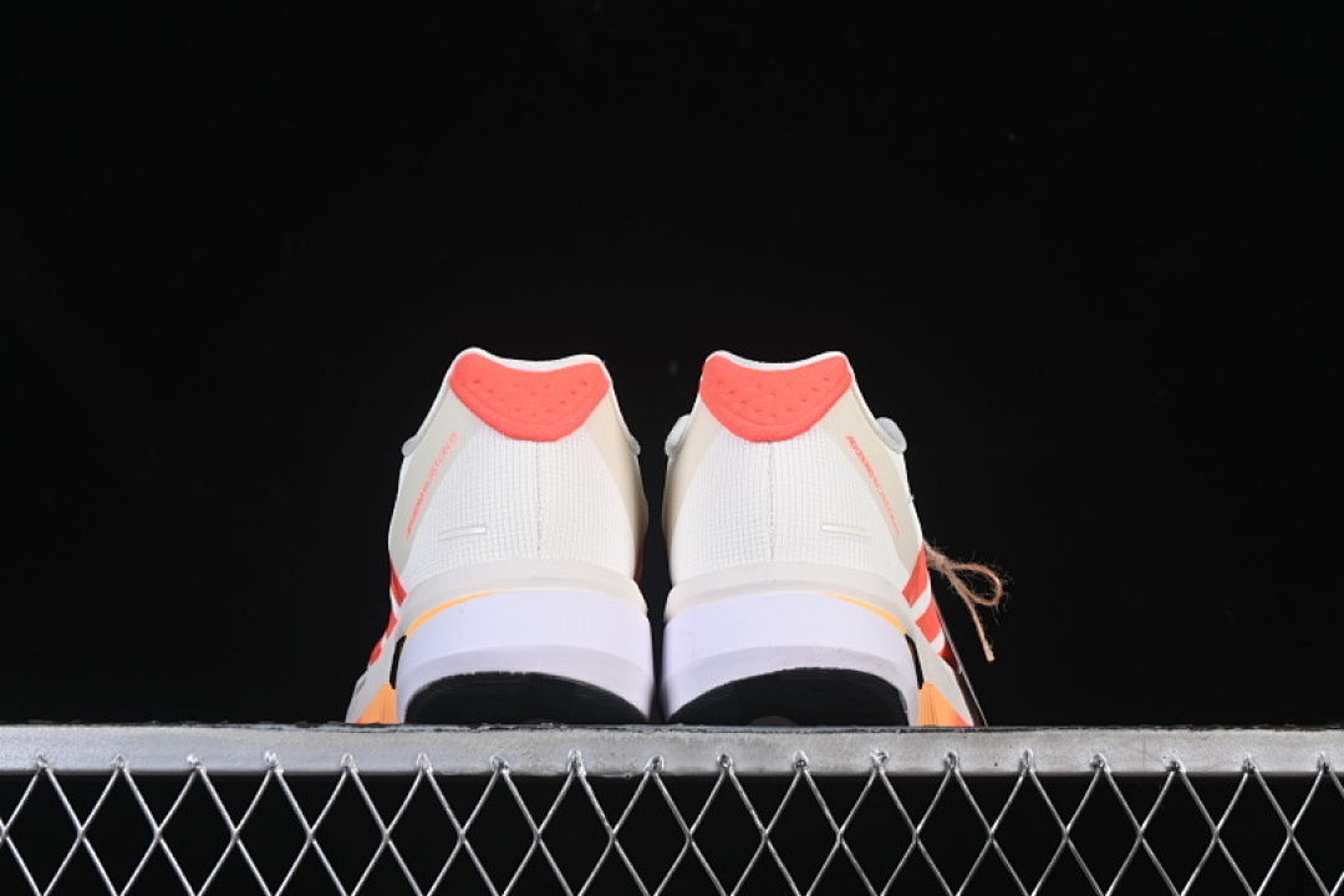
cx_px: 672
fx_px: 2800
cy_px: 448
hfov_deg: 27.0
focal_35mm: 75
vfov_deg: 18.2
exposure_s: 1/80
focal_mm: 50
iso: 160
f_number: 8
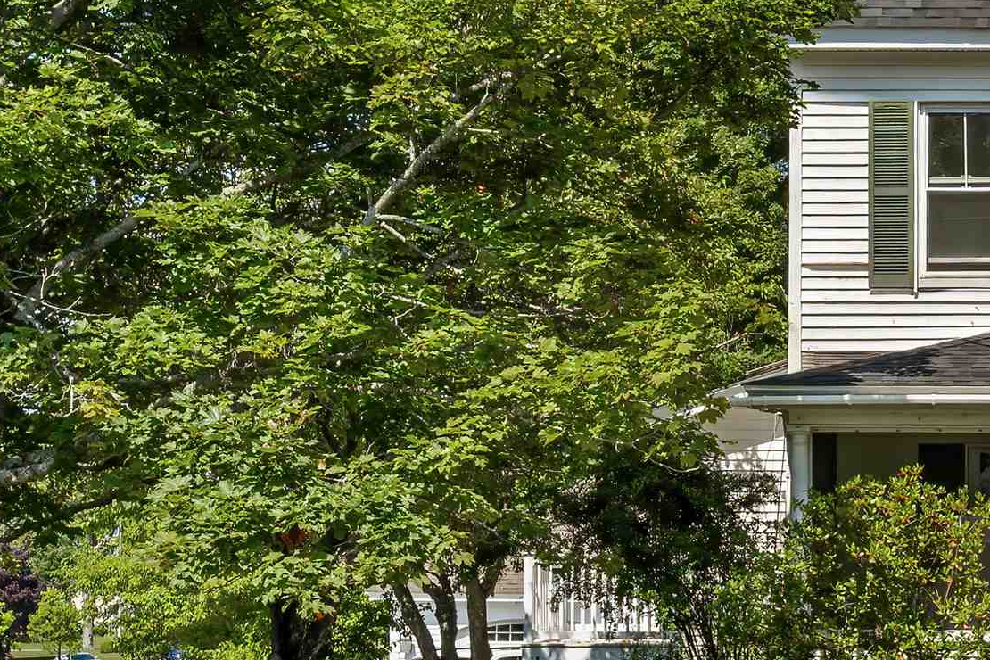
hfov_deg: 21.7
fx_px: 2282
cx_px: 1346
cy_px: 79
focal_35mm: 83
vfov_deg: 16.3
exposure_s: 1/320
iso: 100
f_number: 9
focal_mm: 30
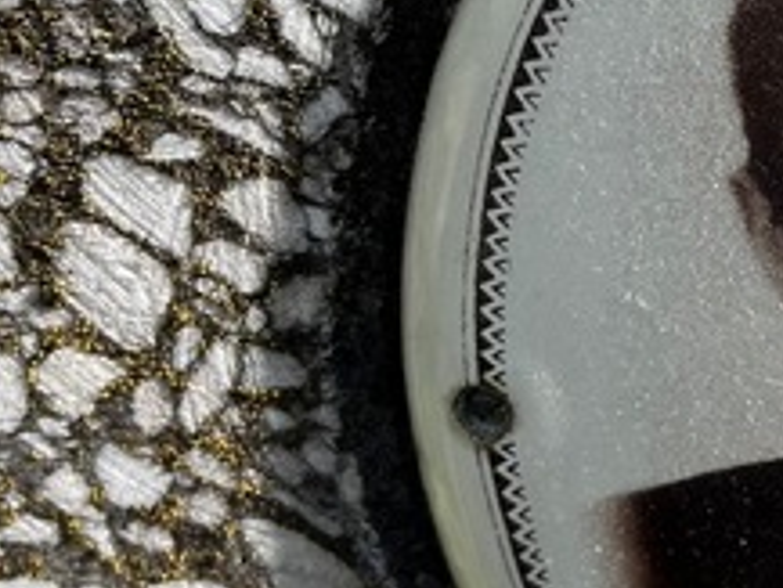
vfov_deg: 15.3
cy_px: 119
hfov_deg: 19.1
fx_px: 2173
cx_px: 978
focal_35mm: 96
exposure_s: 1/1068
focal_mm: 5.7
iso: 50
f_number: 1.5
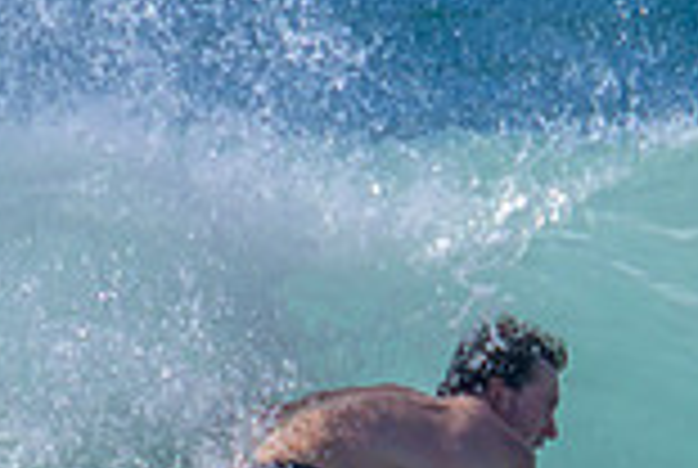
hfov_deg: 0.5
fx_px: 79821
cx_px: 730
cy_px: 661
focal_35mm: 4109
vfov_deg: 0.3
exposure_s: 1/2000
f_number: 11
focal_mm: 800
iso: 640
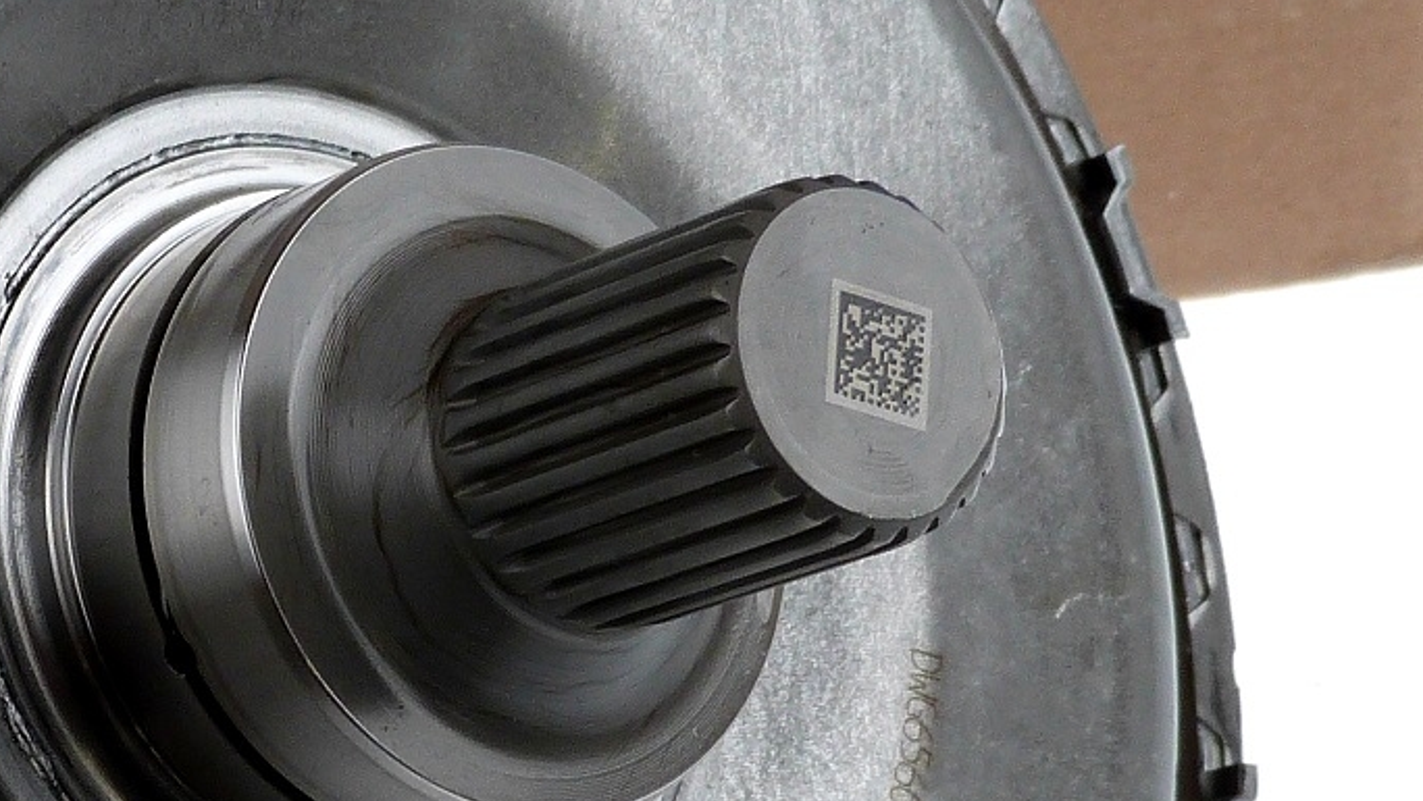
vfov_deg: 6.4
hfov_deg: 11.2
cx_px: 89
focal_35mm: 191
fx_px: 7208
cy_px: 660
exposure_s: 1/100
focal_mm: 10.8
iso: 100
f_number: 3.2
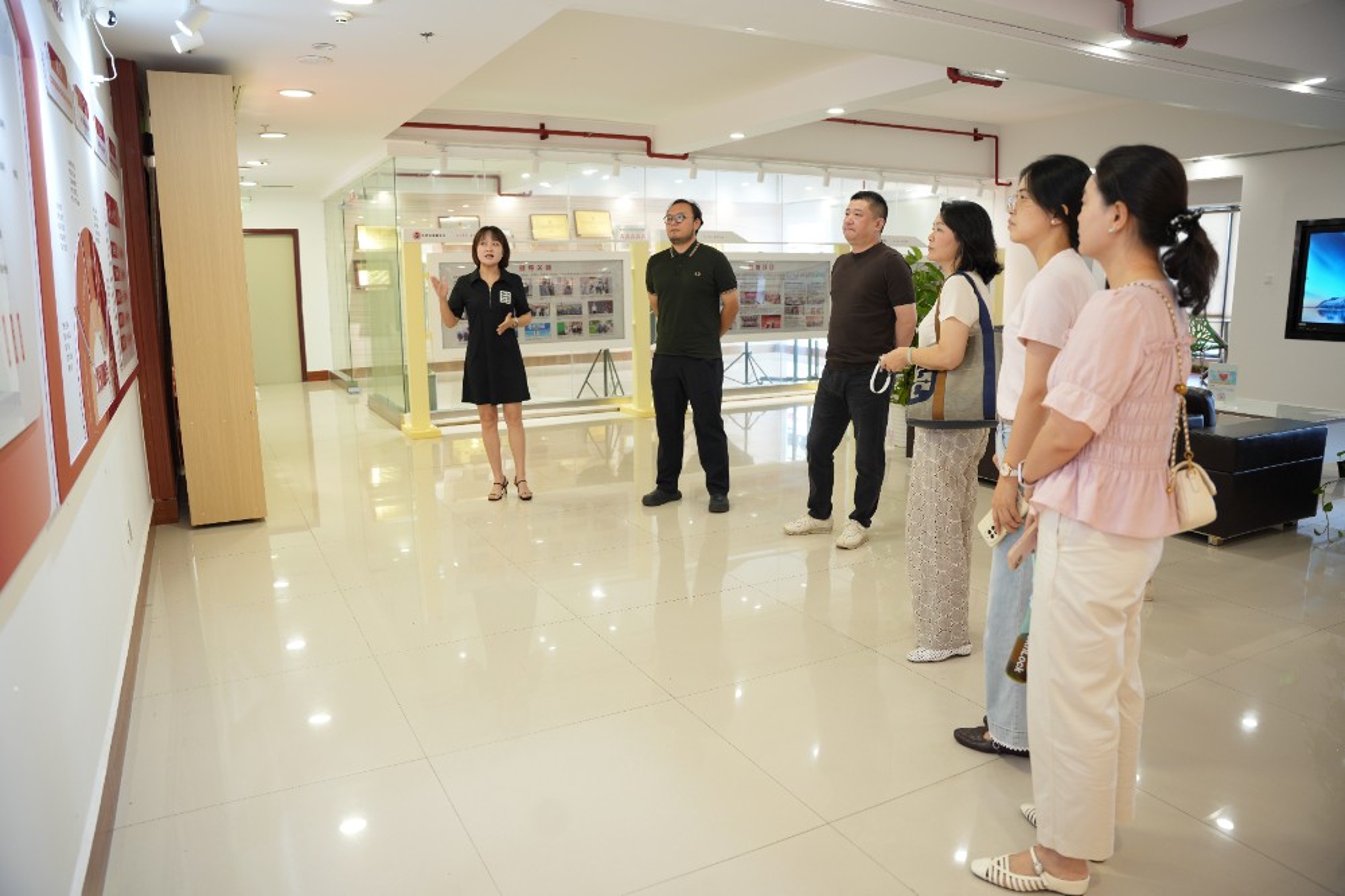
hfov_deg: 73.8
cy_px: 448
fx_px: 896
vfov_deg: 53.1
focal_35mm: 24
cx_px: 672
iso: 100
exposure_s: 1/30
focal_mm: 24
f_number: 2.8
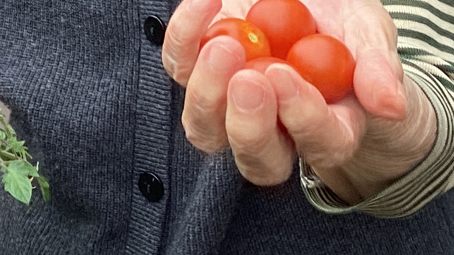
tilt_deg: -11.1
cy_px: -221
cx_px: -25
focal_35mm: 125
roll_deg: -2.5
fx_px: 1505
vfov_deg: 9.2
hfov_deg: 16.7
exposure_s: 1/394
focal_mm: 3.3
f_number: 2.4
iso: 25
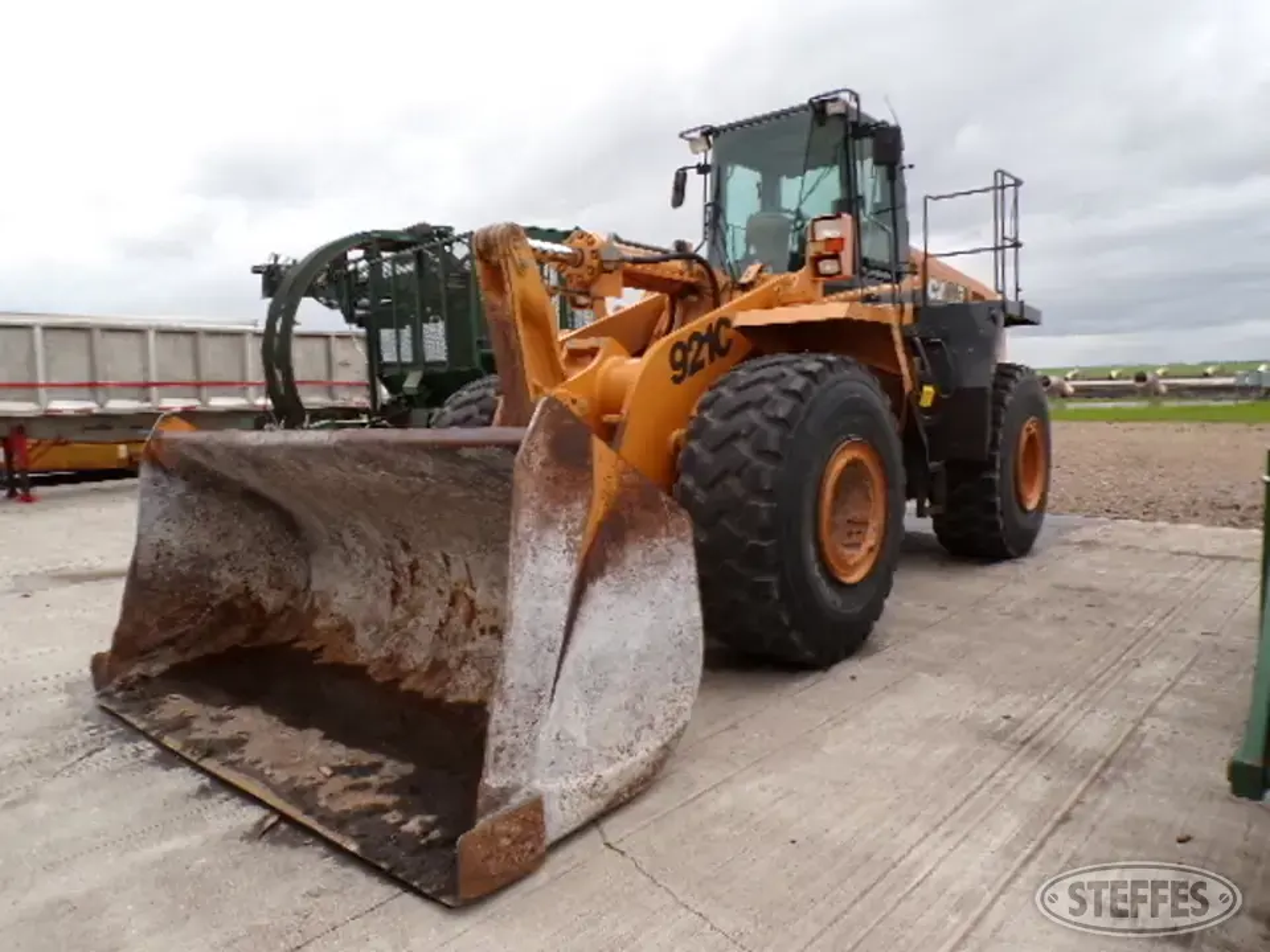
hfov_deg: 71.6
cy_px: 476
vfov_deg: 56.8
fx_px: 881
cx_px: 635
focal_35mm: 24
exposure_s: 1/170
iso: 100
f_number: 4.4
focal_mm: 4.3
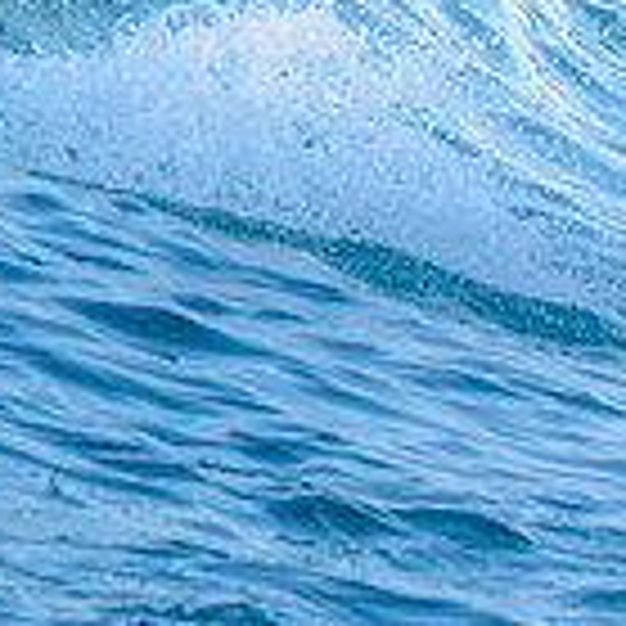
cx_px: 1464
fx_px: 44336
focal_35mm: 2167
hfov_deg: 0.8
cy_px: 126
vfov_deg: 0.8
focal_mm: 500
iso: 1400
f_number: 5.6
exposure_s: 1/2000
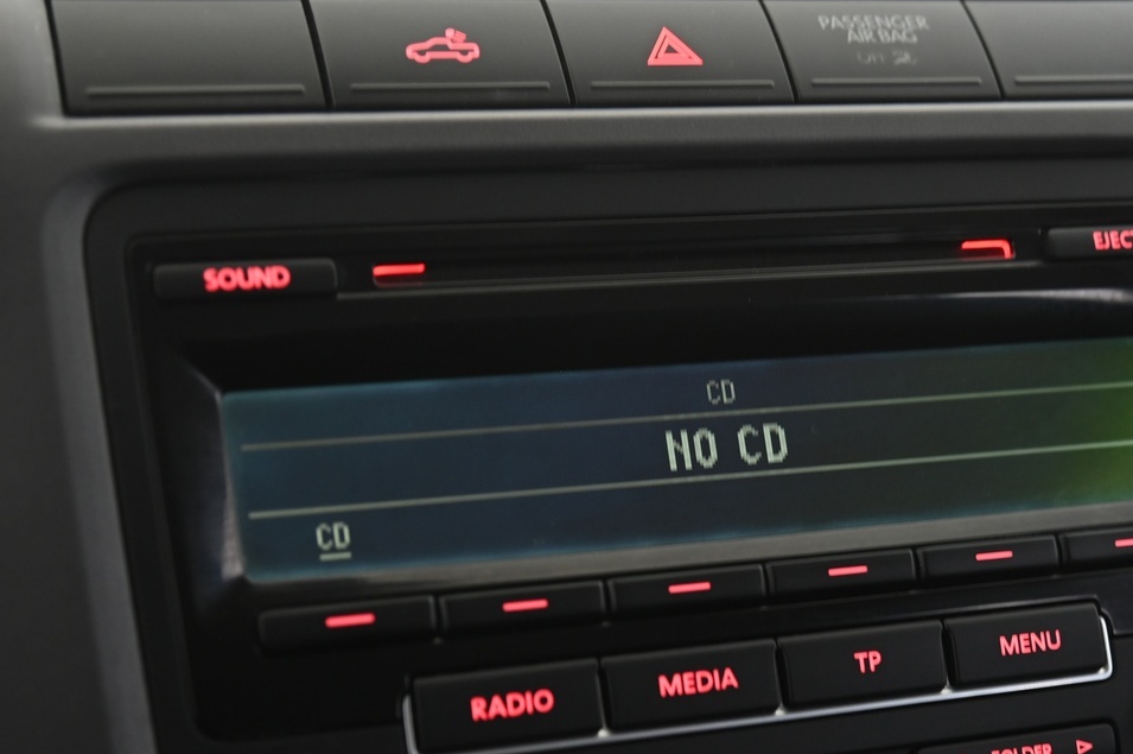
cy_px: 570
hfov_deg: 29.6
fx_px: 2138
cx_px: 639
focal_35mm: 68
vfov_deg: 19.8
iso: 1000
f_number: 4
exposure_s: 1/10
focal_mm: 40
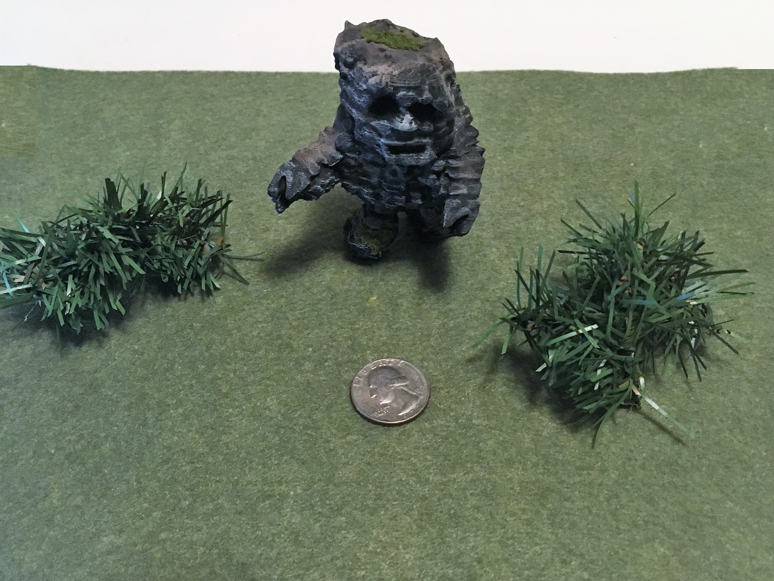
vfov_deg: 45.4
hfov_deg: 58.3
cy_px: 290
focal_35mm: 31
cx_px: 362
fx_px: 693
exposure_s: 1/30
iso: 200
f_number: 2.2
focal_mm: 4.15
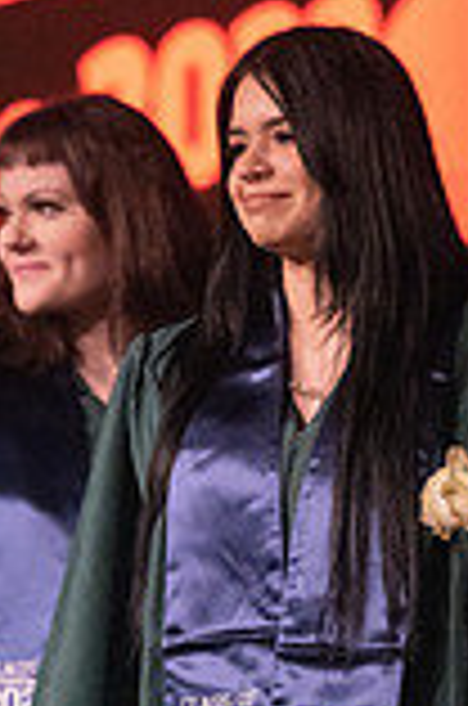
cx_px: 346
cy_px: 562
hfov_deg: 4.0
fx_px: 6639
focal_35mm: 339
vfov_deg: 6.1
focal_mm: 118
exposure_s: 1/1000
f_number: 2.8
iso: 16000
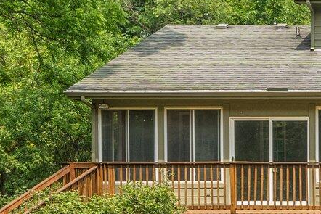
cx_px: 589
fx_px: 1240
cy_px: 187
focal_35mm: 139
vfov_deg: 9.8
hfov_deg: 13.2
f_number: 8
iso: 400
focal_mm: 20.3
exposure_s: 1/125
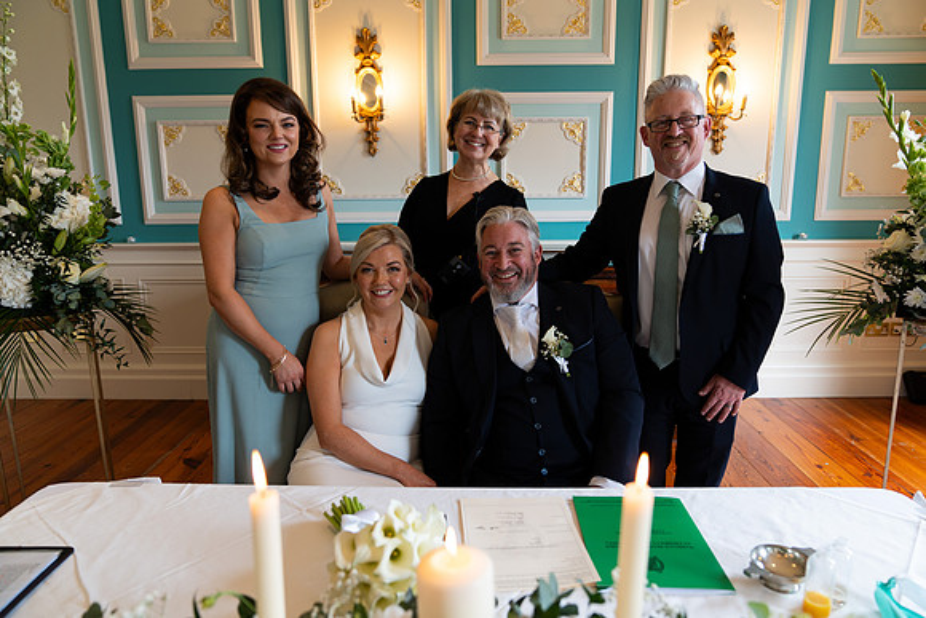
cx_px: 463
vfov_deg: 53.2
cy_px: 309
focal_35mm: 24
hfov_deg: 73.7
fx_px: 617
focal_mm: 24
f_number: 2.8
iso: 500
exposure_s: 1/160
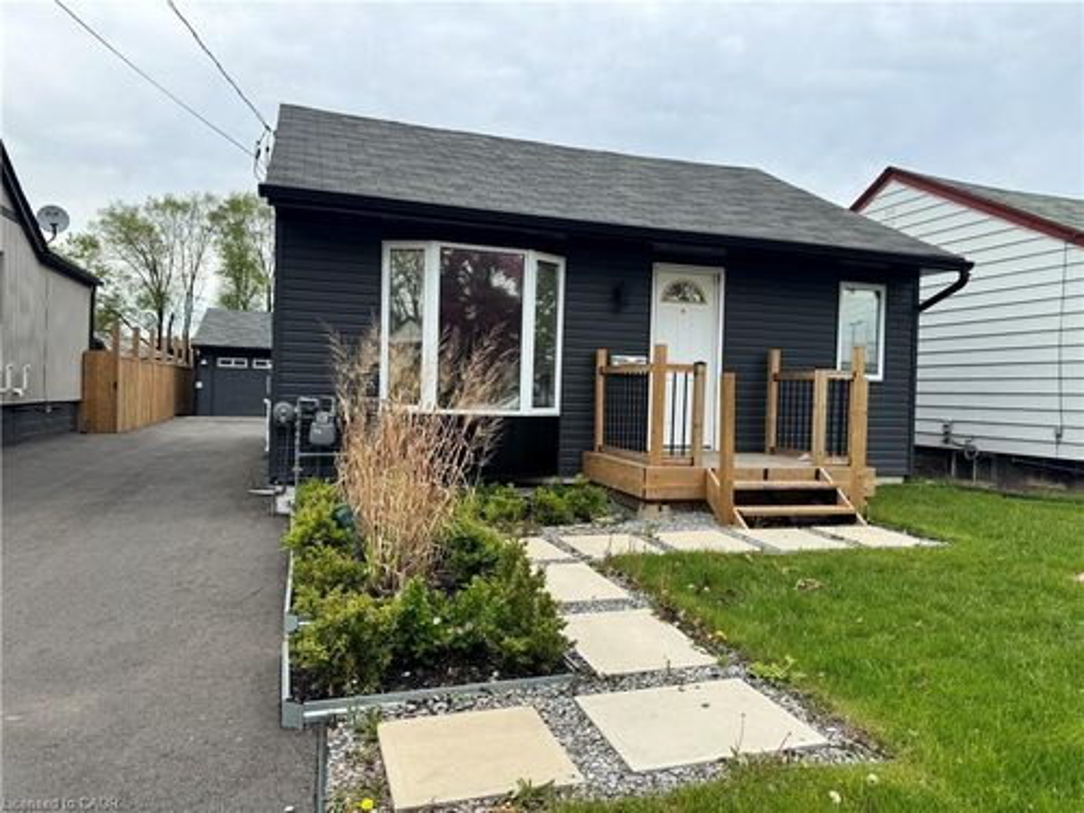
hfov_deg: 71.6
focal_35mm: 24
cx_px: 542
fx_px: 752
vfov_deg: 56.8
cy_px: 406
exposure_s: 1/2105
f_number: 1.78
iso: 80
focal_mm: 6.76
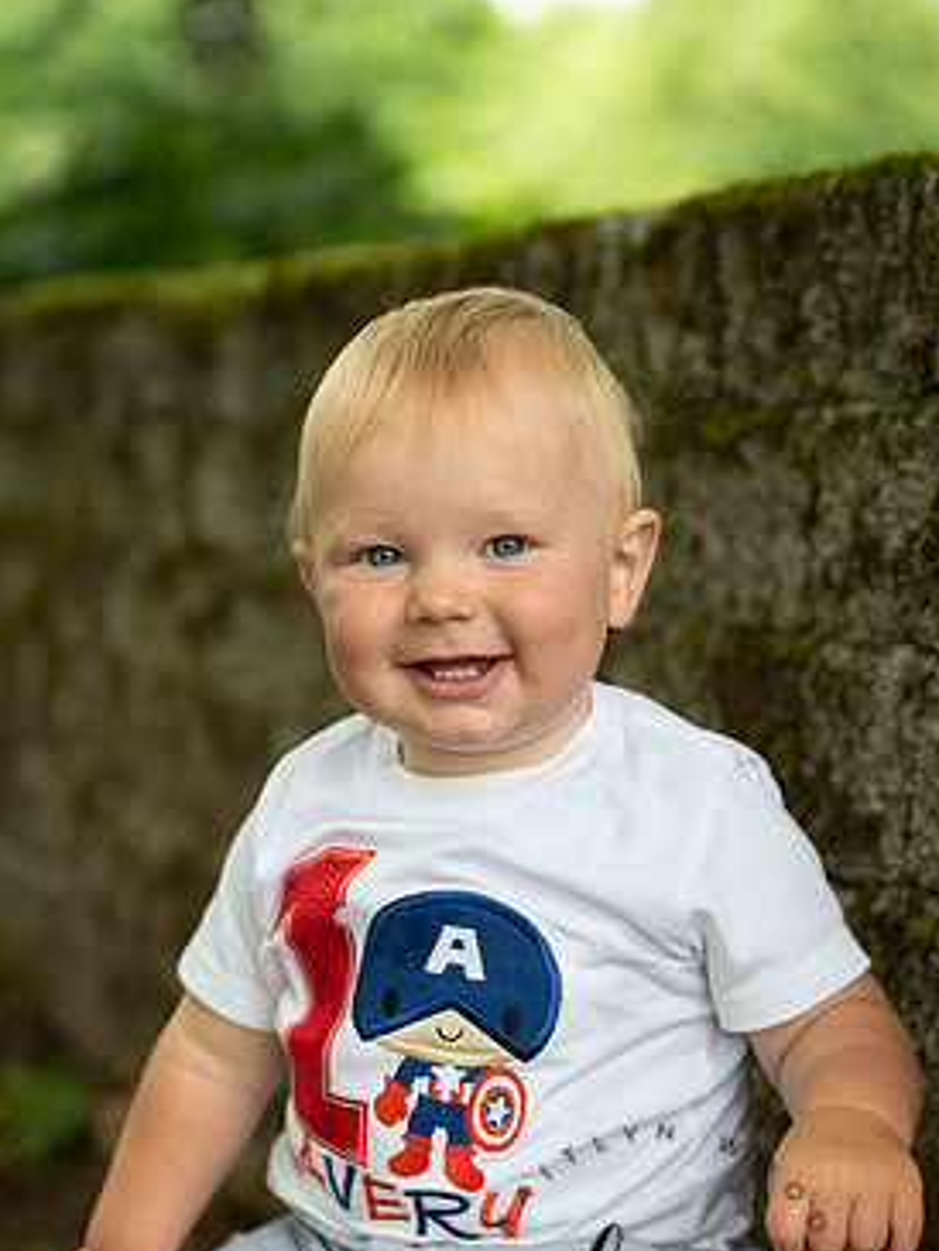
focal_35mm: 83
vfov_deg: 23.5
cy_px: 757
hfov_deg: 17.8
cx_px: 452
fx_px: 3000
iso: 400
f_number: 2.8
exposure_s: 1/250
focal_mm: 70
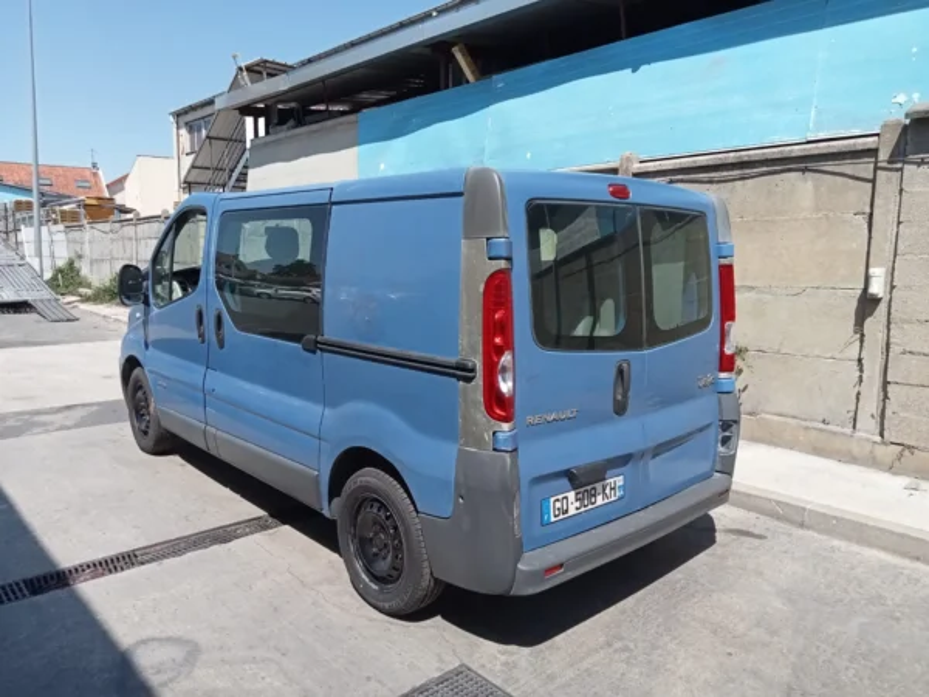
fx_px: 751
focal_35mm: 28
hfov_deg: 63.4
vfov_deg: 49.7
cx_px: 464
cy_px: 348
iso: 100
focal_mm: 3.46
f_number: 2.2
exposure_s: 1/908
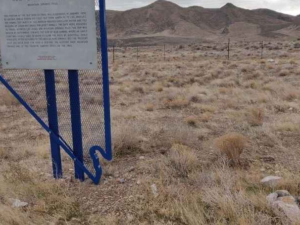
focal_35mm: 33
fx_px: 286
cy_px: 90
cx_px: 148
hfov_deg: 55.3
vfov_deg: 42.8
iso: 100
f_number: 1.7
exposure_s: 1/322
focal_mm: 4.25
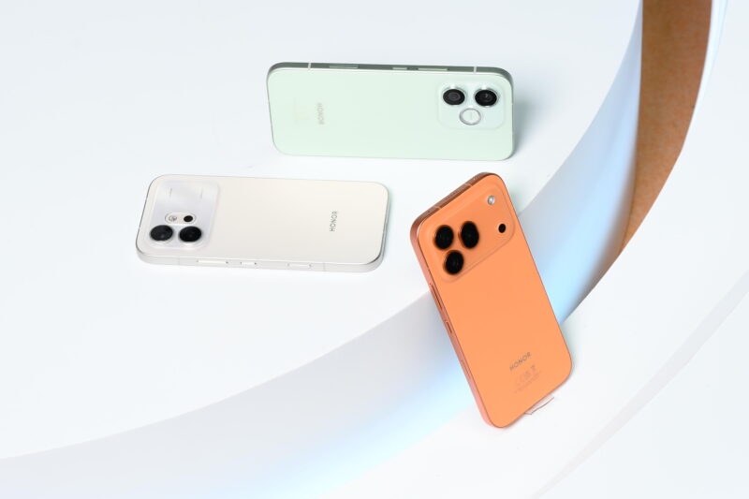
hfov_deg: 19.3
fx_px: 2205
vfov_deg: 12.9
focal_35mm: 106
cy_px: 250
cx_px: 374
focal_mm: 71
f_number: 8
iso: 160
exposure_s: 1/125
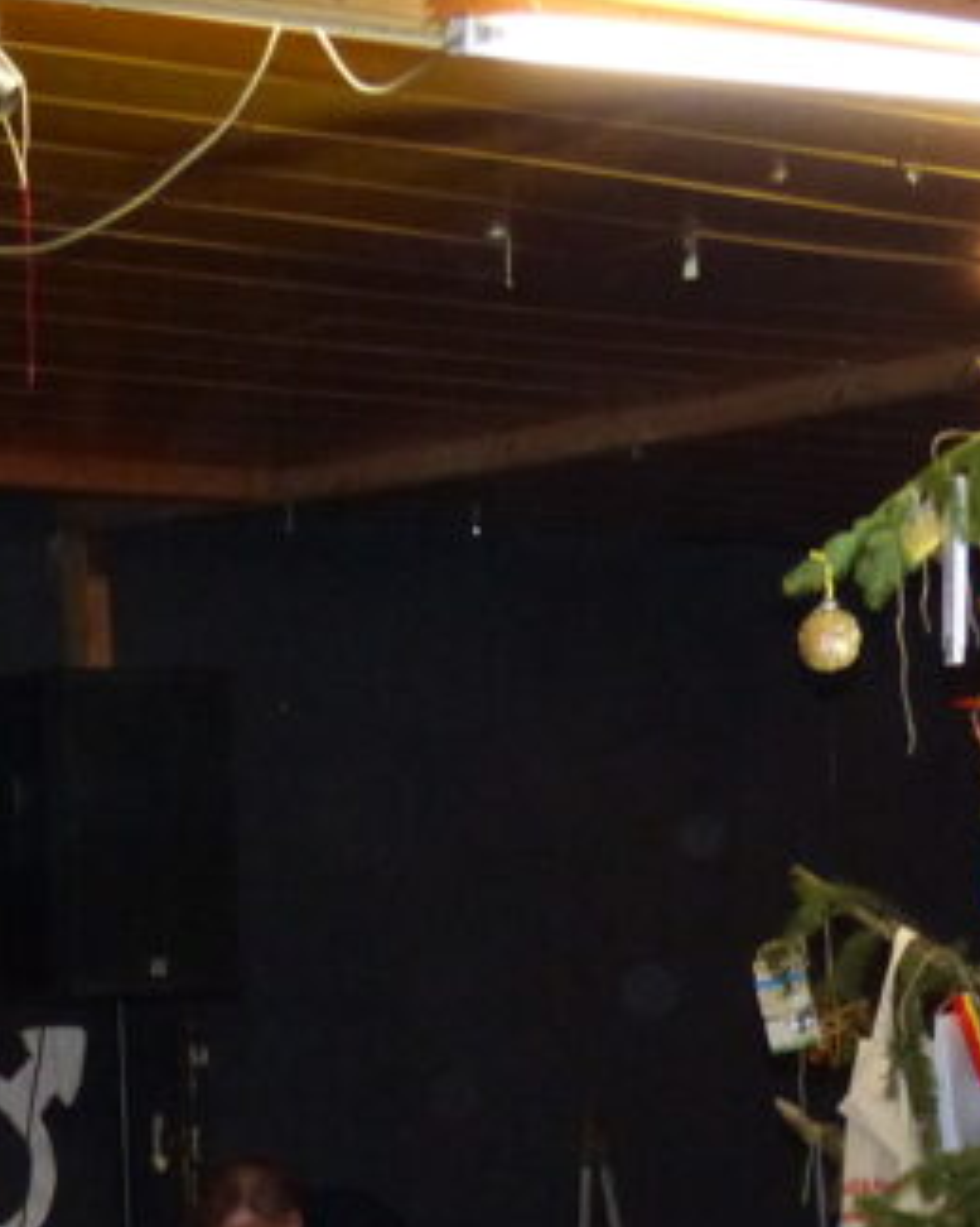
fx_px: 4715
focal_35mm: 130
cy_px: 1185
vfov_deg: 14.6
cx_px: 511
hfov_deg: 11.9
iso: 400
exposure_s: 1/60
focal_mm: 6.4
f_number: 2.8
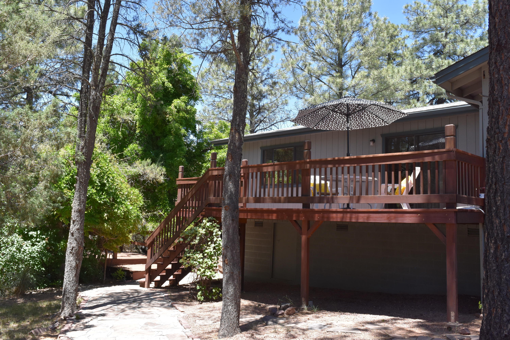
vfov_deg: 40.0
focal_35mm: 33
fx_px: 467
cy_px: 170
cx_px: 255
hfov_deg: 57.2
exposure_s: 1/320
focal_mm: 22
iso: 500
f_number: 9
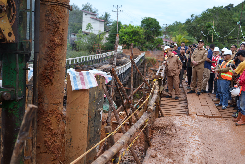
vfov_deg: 31.9
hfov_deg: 46.4
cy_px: 82
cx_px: 122
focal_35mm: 42
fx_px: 286
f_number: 4.5
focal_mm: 42
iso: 100
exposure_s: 1/80
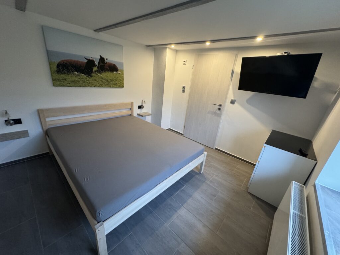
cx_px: 170
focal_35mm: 14
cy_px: 128
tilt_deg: -20.4
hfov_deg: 102.1
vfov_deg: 85.7
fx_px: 138
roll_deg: -5.2
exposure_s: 1/50
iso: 250
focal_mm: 2.22
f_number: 2.2
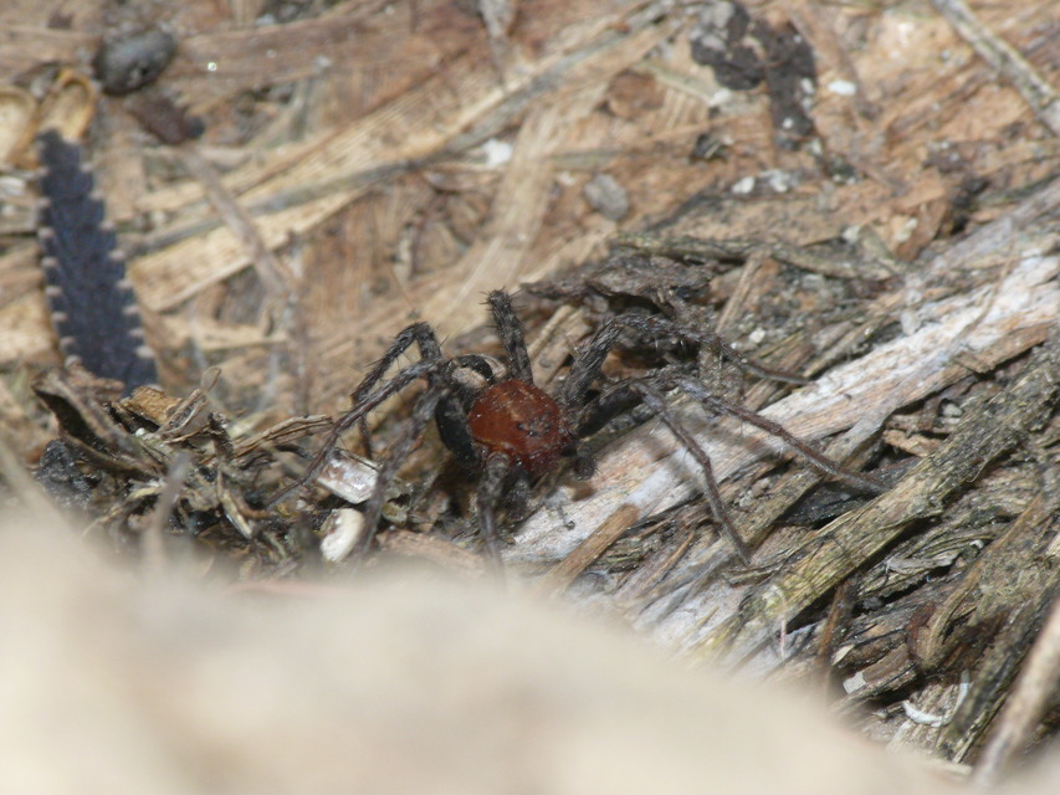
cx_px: 530
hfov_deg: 7.1
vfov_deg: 5.4
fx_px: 8483
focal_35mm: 277
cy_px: 398
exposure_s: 1/80
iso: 200
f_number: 9
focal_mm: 58.5
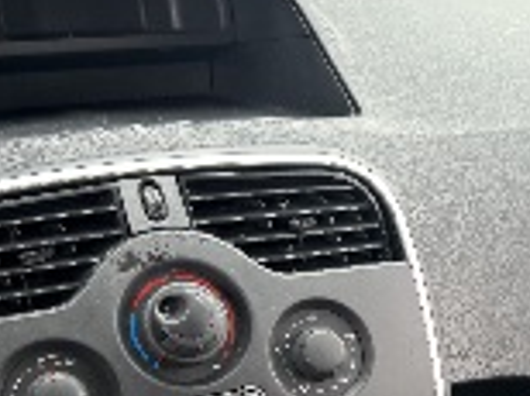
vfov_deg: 21.4
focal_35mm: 65
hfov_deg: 28.9
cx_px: 461
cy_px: 437
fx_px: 994
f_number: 1.78
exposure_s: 1/213
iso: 125
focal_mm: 6.76
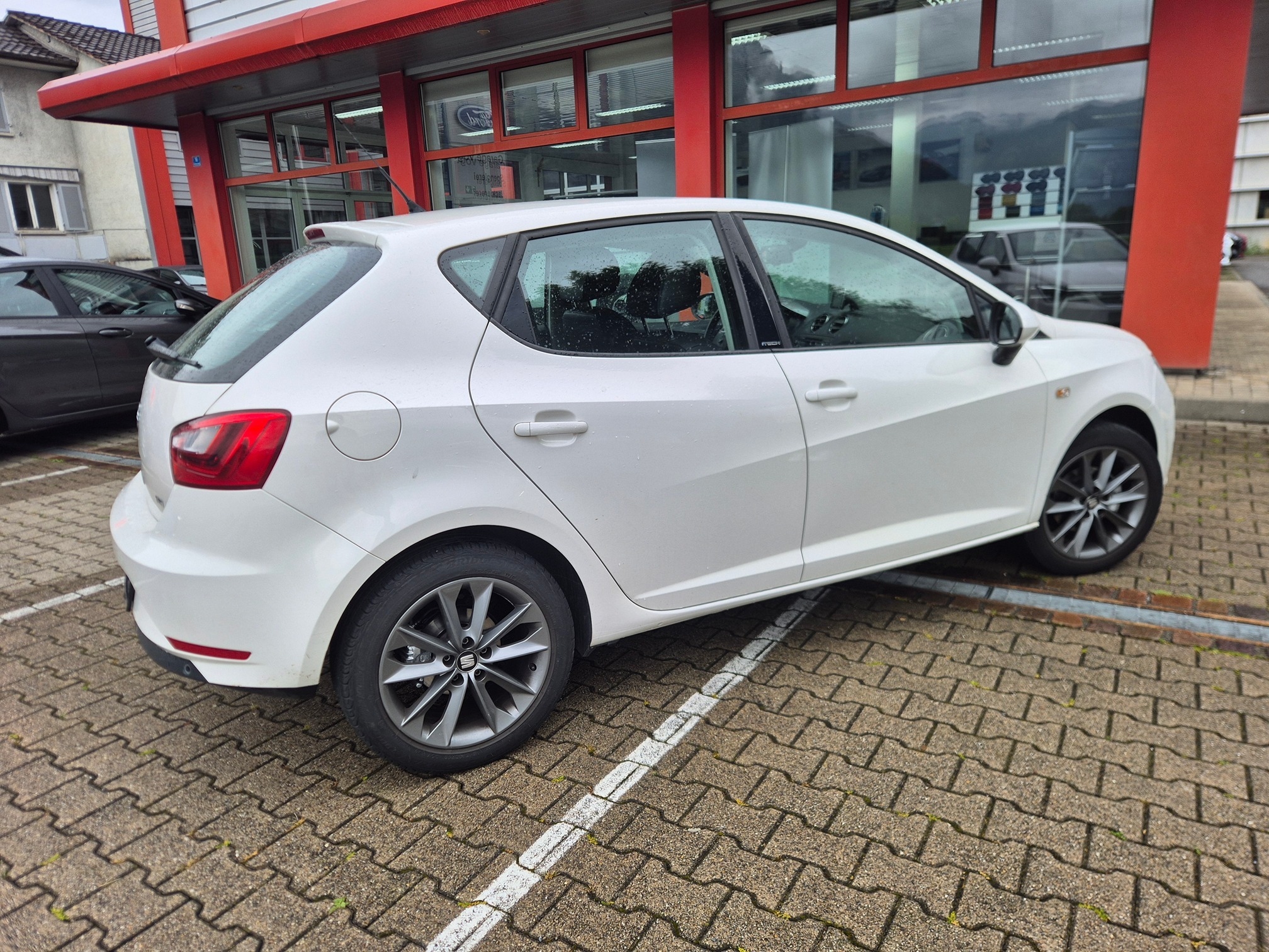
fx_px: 843
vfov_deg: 58.9
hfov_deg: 73.9
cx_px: 634
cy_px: 476
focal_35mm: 23
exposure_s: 1/180
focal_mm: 5.4
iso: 40
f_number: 1.8
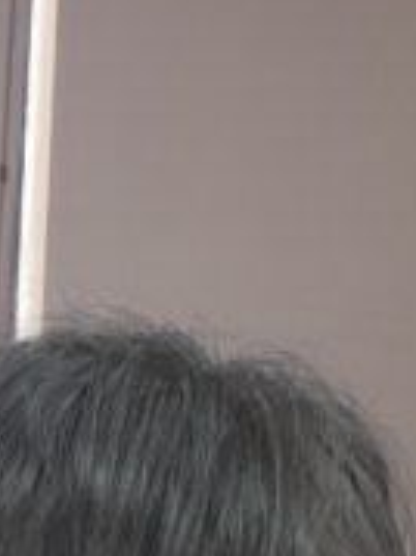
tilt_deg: -9.3
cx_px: -137
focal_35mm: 145
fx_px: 2326
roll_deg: -1.2
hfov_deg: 10.0
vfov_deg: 11.6
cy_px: 1267
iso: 40
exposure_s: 1/100
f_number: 1.6
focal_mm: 5.1
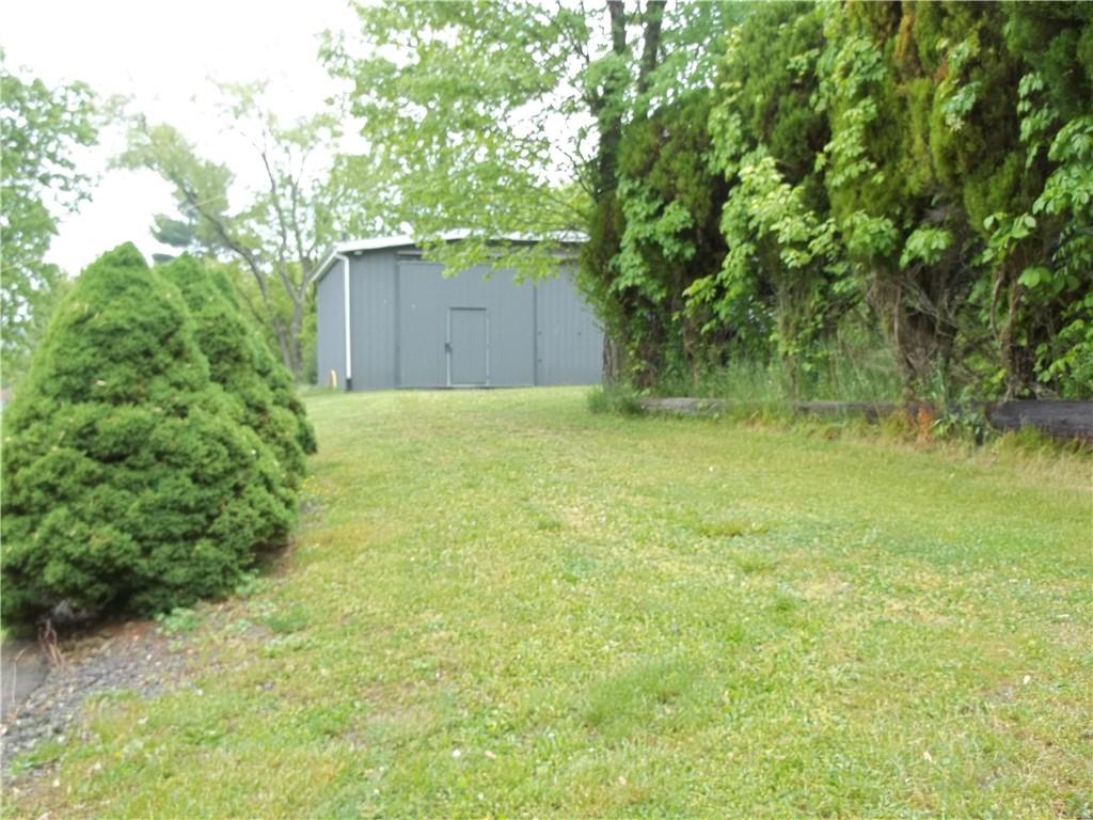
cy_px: 410
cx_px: 546
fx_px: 1042
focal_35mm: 33
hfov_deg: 55.4
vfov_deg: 42.9
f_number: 3.3
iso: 64
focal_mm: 5.9
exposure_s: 1/80
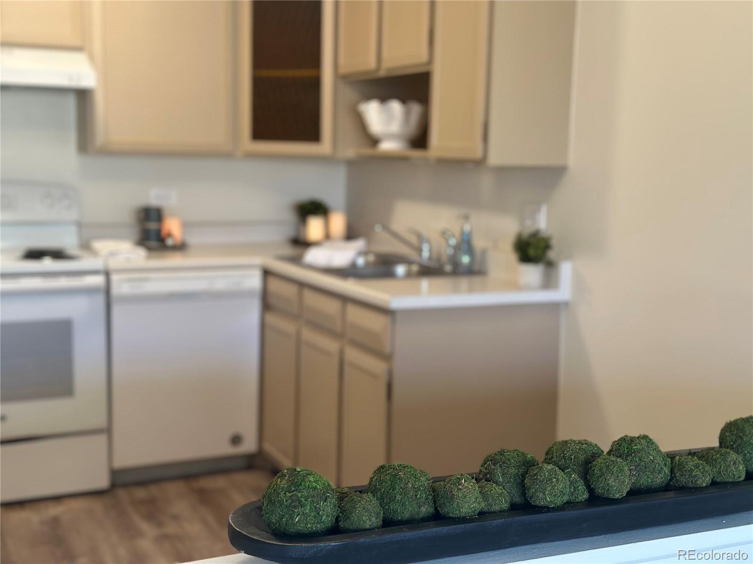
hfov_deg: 39.7
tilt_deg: -7.4
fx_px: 1044
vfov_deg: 30.3
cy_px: 282
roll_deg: -1.1
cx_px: 376
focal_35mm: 48
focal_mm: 6.86
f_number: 1.78
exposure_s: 1/60
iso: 160
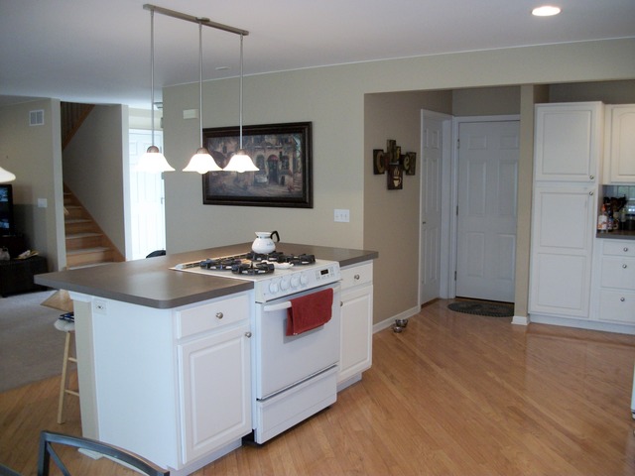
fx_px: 587
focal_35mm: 32
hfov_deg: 56.8
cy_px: 238
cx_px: 318
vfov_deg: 44.2
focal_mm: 5.7
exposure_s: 1/30
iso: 160
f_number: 2.9
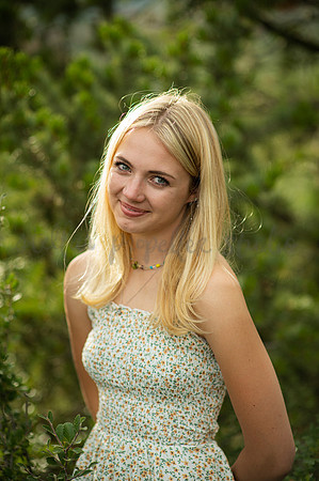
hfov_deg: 16.0
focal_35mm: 85
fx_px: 1132
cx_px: 160
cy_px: 240
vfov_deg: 23.9
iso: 200
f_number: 1.8
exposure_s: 1/1250
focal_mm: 85
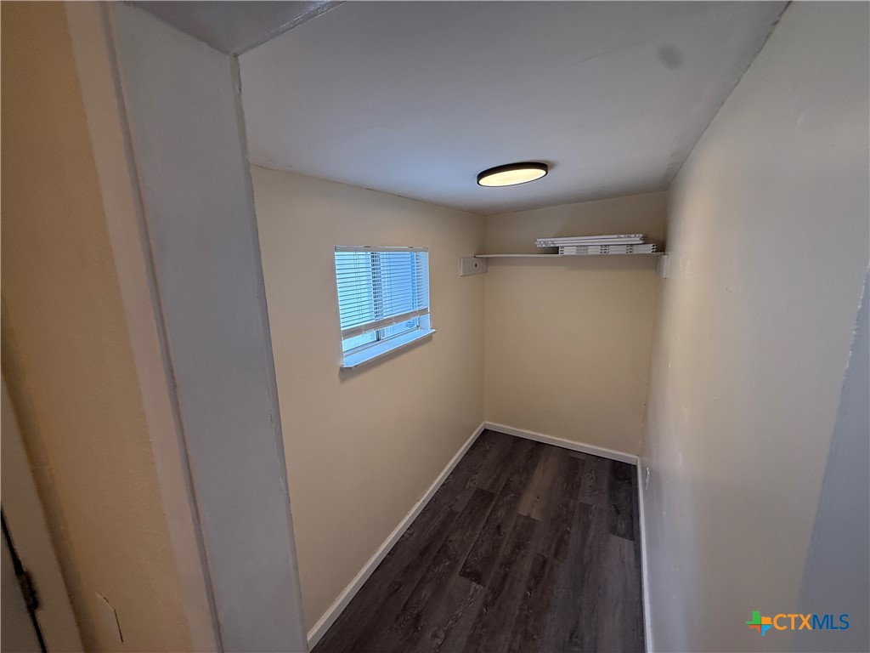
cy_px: 326
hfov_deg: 102.1
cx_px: 435
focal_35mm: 14
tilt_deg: -8.7
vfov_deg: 85.7
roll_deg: +2.1
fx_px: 352
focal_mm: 2.22
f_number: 2.2
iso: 100
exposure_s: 1/120
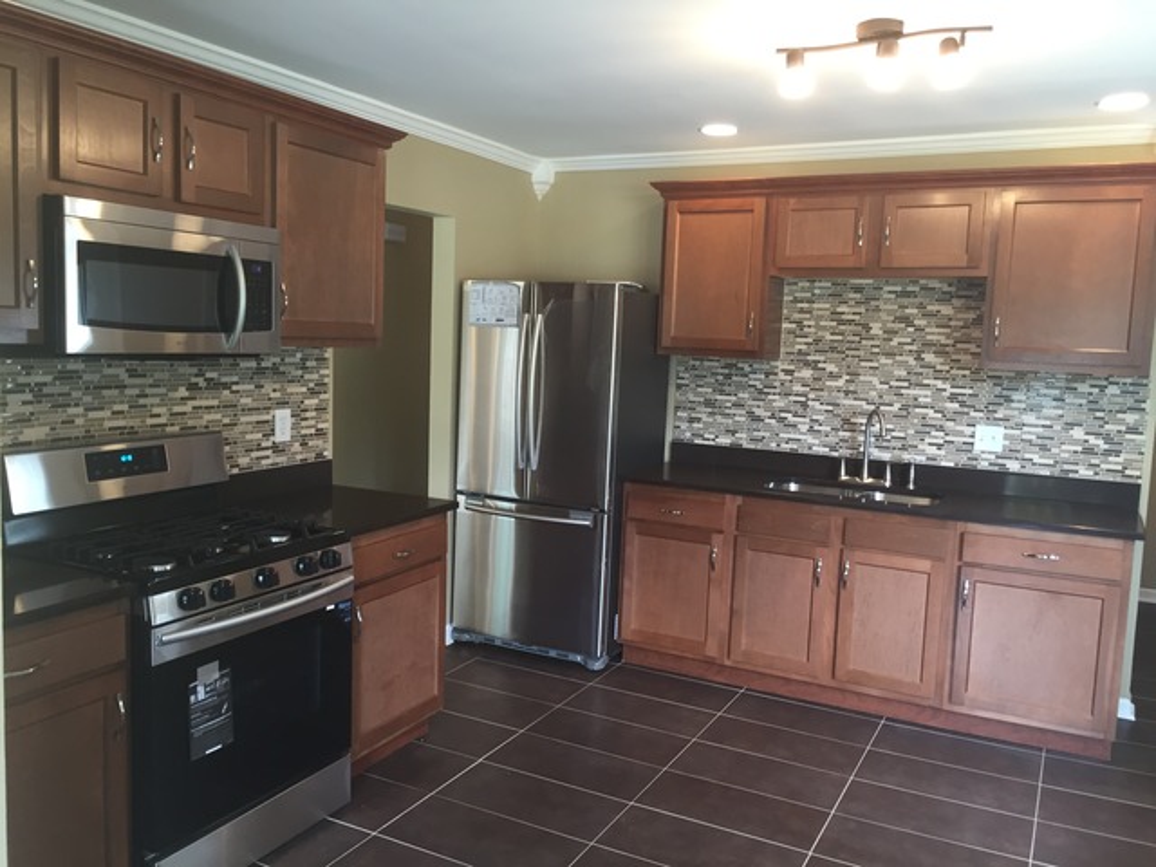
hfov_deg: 61.7
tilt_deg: -4.6
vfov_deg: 48.2
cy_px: 434
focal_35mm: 29
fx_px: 968
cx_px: 578
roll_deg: -2.9
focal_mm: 4.15
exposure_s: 1/30
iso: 80
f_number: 2.2
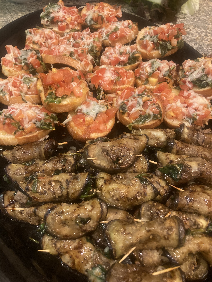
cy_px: 141
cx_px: 106
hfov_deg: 49.7
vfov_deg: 63.4
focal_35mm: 28
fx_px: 229
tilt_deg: -50.3
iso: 250
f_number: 1.8
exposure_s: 1/40
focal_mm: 3.99
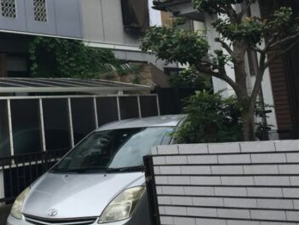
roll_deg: +5.0
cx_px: 40
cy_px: 41
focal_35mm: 64
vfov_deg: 22.6
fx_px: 553
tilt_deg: +9.5
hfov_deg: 29.2
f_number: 2.2
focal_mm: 4.15
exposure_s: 1/1876
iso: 25
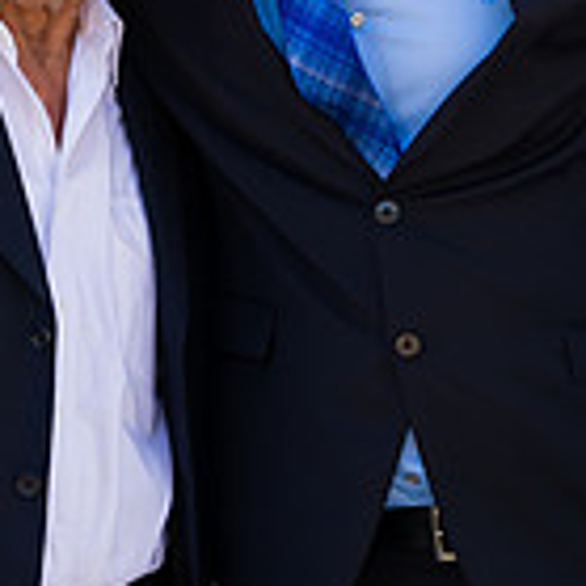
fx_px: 5631
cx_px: 401
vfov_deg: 6.0
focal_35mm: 294
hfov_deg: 6.0
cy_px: 107
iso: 200
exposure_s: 1/400
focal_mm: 70
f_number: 3.2
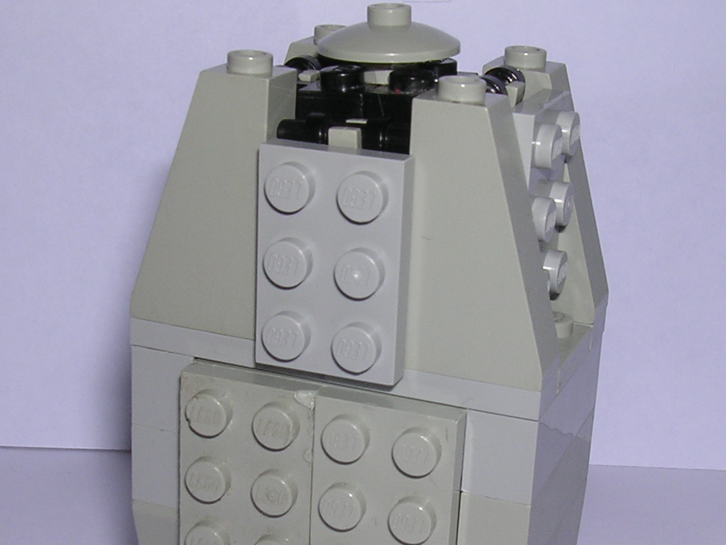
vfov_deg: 20.4
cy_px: 373
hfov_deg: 27.0
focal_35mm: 72
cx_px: 410
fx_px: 1510
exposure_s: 1/60.1
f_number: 5.6
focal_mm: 5.8
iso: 100
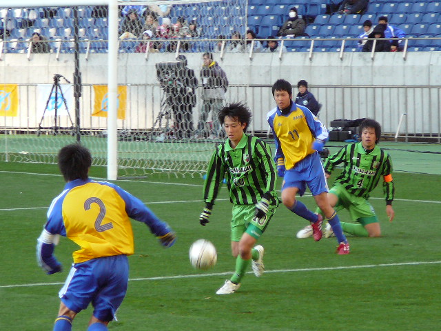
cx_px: 220
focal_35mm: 286
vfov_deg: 5.2
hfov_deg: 6.9
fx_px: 3644
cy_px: 166
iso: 160
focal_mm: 34.1
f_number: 4.1
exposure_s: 1/125
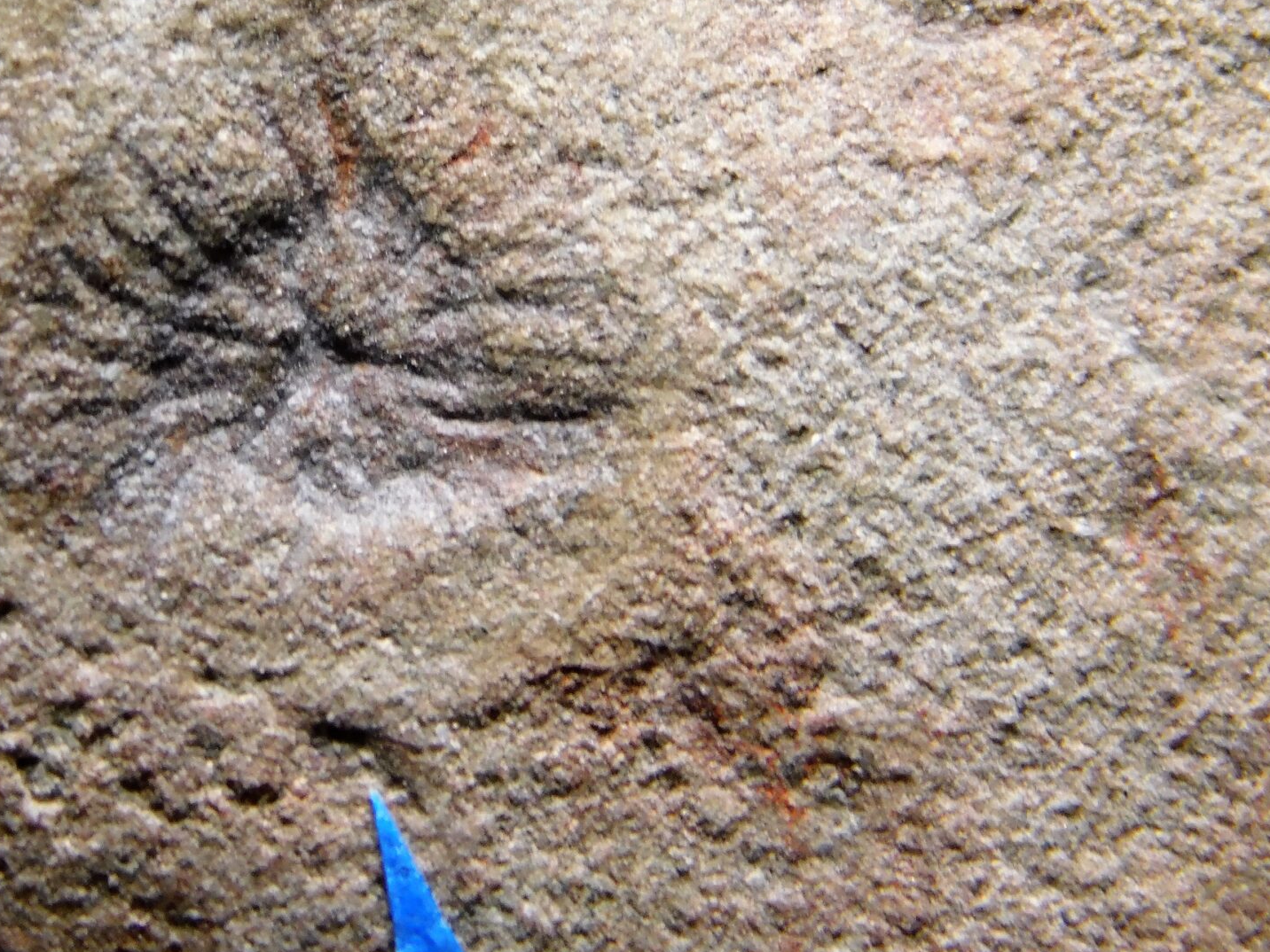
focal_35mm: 329
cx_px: 302
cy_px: 303
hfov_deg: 6.0
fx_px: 12070
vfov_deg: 4.5
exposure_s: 1/125
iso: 125
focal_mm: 32.7
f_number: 5.4
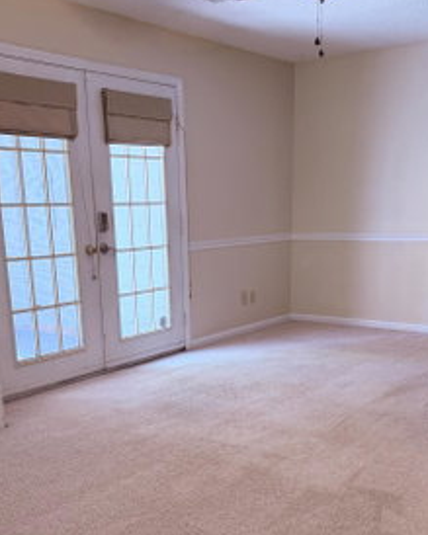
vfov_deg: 44.0
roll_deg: +0.3
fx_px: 650
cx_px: 211
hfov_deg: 36.5
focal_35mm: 41
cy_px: 365
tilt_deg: -14.7
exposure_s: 1/60
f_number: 1.78
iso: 160
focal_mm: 6.76
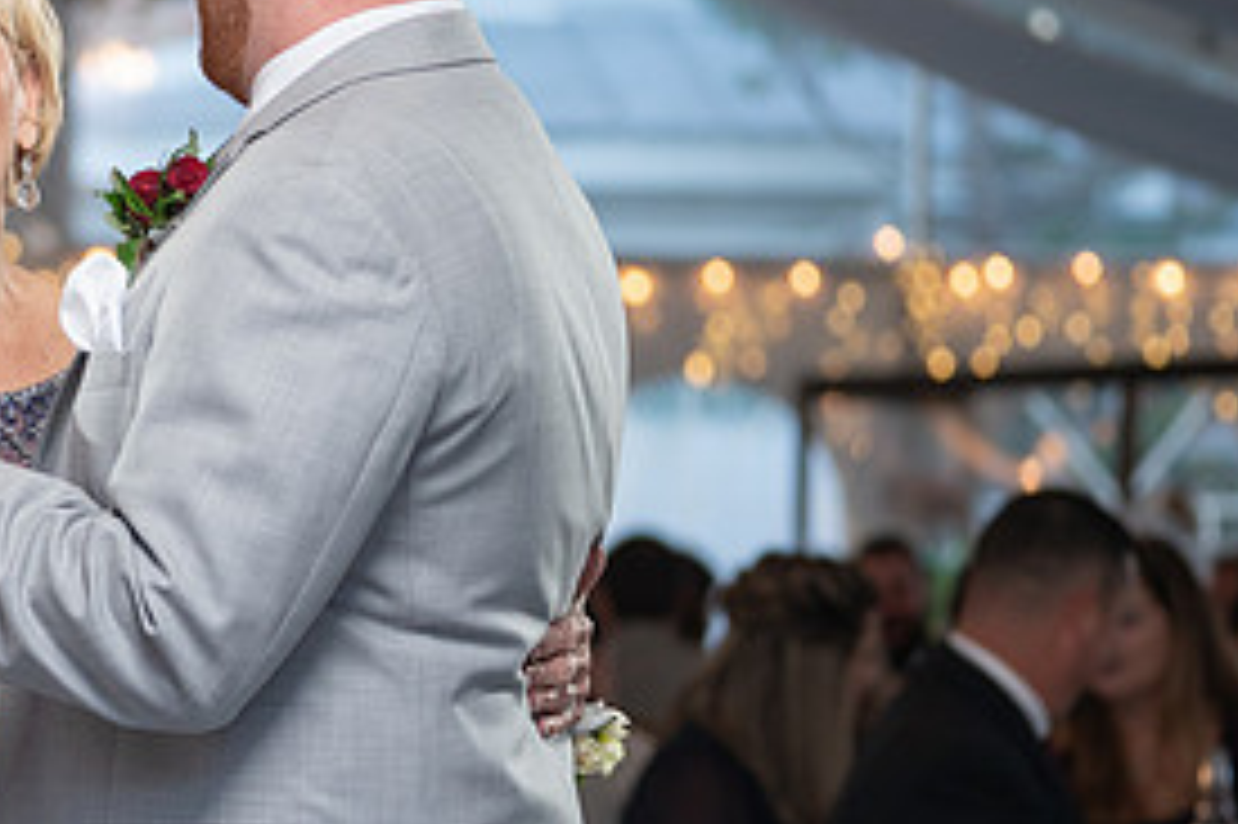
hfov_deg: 10.8
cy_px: 348
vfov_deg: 7.3
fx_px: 6461
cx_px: -174
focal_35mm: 188
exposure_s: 1/250
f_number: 2.8
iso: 500
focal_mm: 75
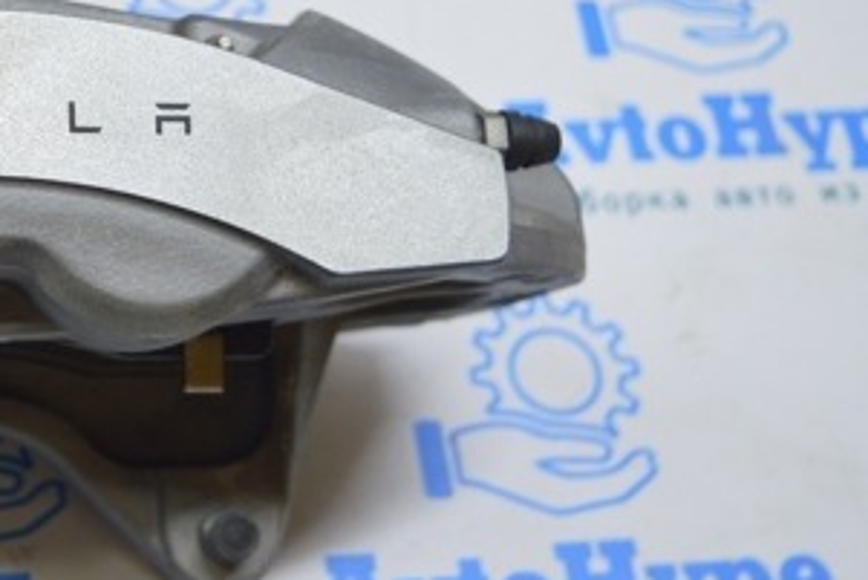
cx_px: -29
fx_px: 1689
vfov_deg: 19.3
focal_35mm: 70
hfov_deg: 27.0
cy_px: 140
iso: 400
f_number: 3.8
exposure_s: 1/60
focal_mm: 22
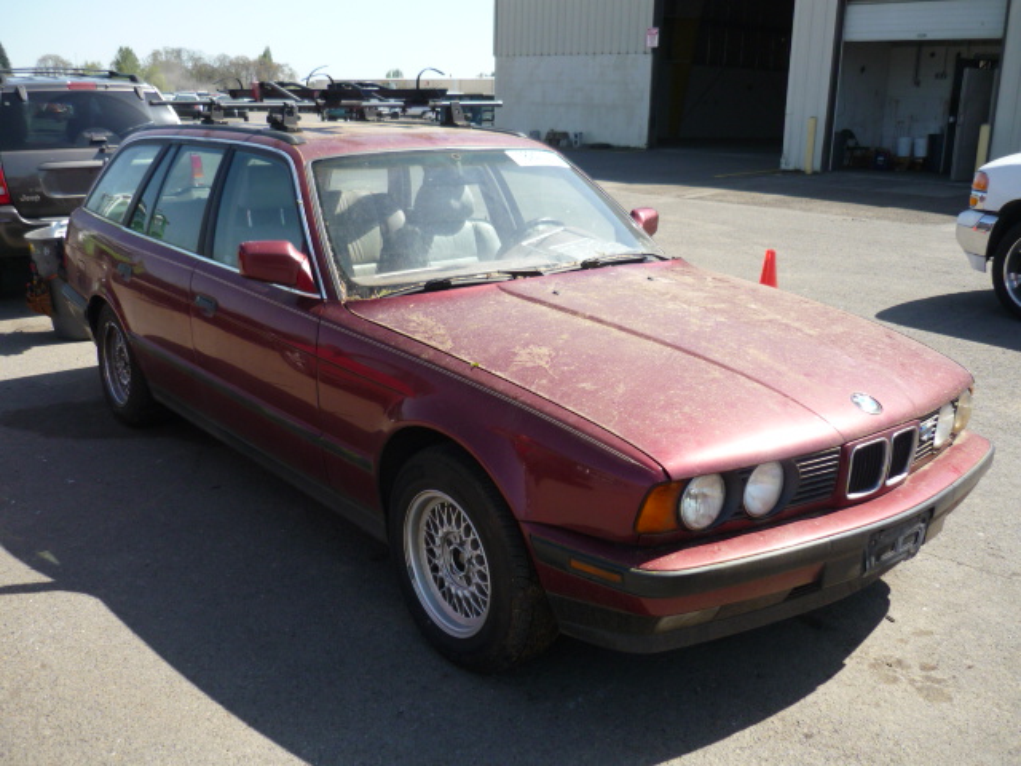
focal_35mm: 33
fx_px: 973
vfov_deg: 42.9
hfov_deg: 55.4
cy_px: 383
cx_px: 510
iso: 100
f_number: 2.8
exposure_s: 1/640
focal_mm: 5.5
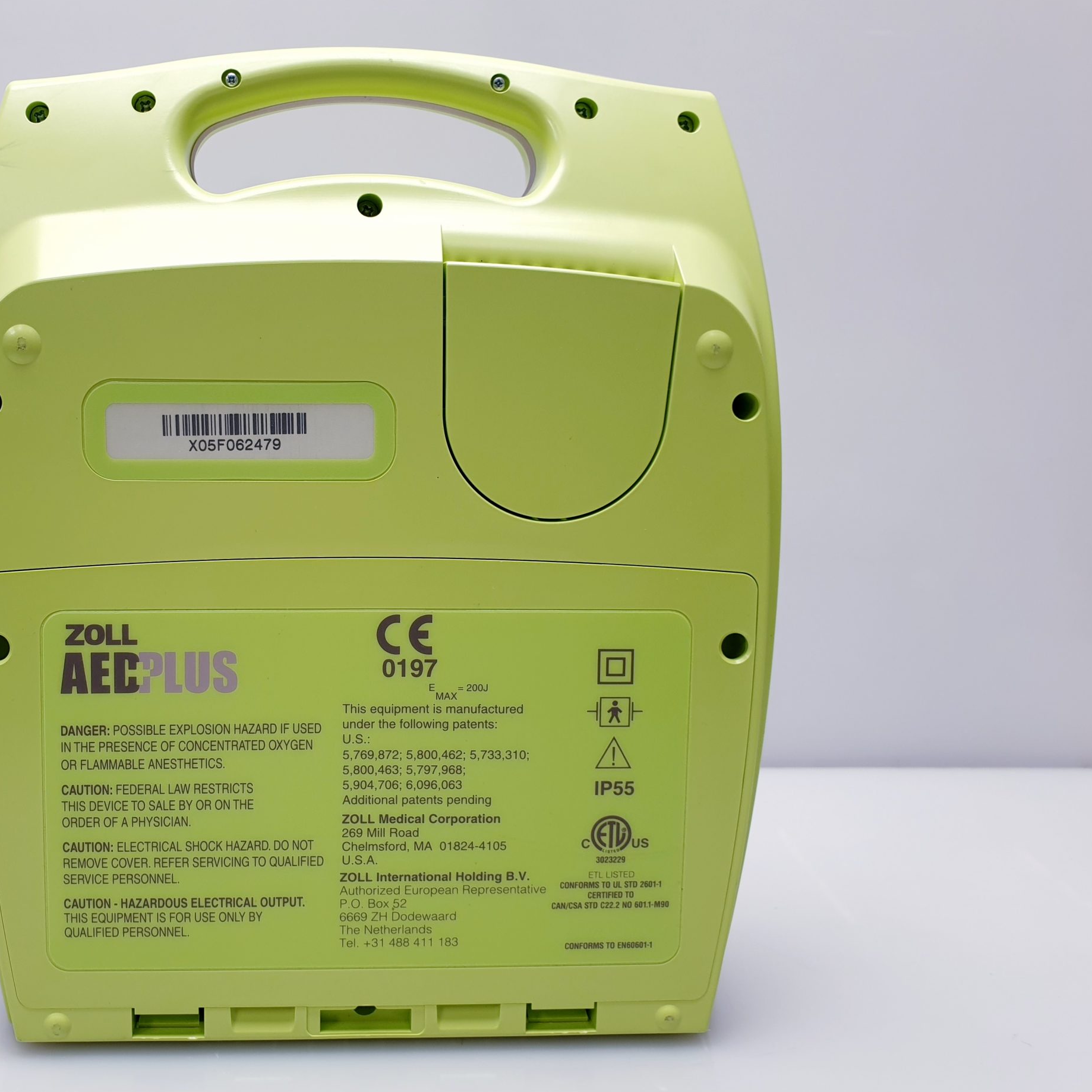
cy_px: 538
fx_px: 1142
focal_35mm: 32
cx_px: 340
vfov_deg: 51.1
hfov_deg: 49.9
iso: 50
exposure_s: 1/50
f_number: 2.4
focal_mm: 4.3
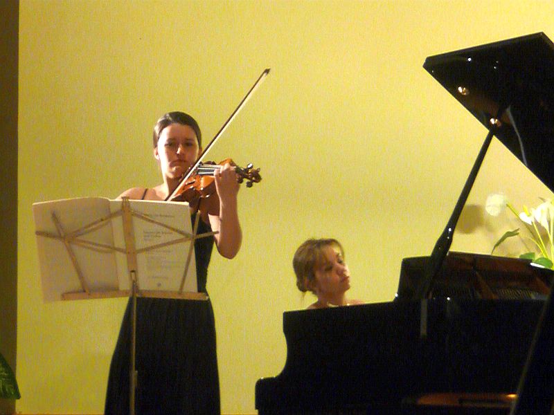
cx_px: 277
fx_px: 2257
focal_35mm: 141
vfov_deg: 10.5
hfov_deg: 14.0
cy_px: 208
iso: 800
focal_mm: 24.1
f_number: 4.8
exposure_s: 1/20
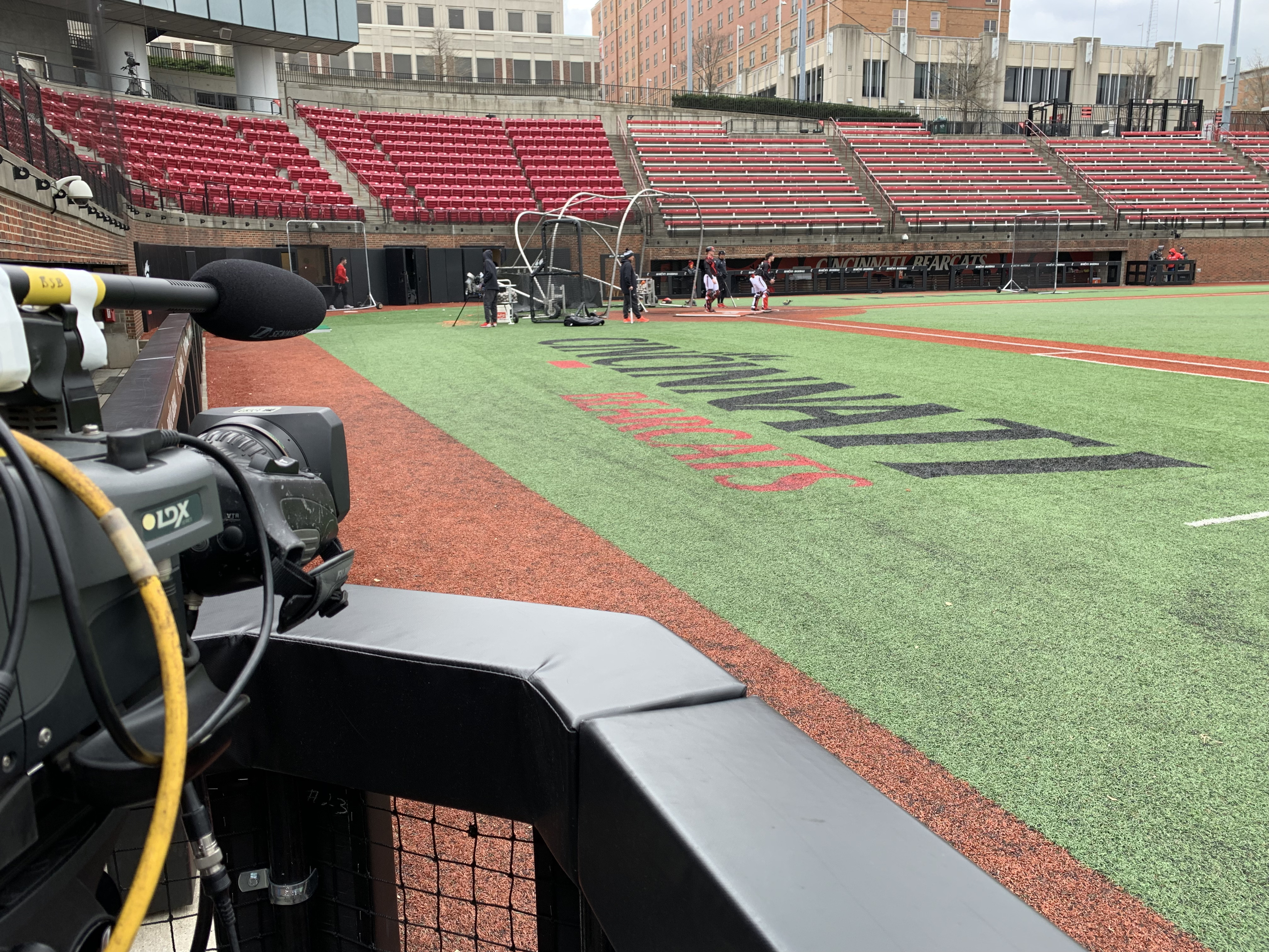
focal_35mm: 26
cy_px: 476
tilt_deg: -12.5
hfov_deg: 67.3
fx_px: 953
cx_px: 634
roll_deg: +0.2
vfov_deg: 53.1
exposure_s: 1/457
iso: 25
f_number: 1.8
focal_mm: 4.25
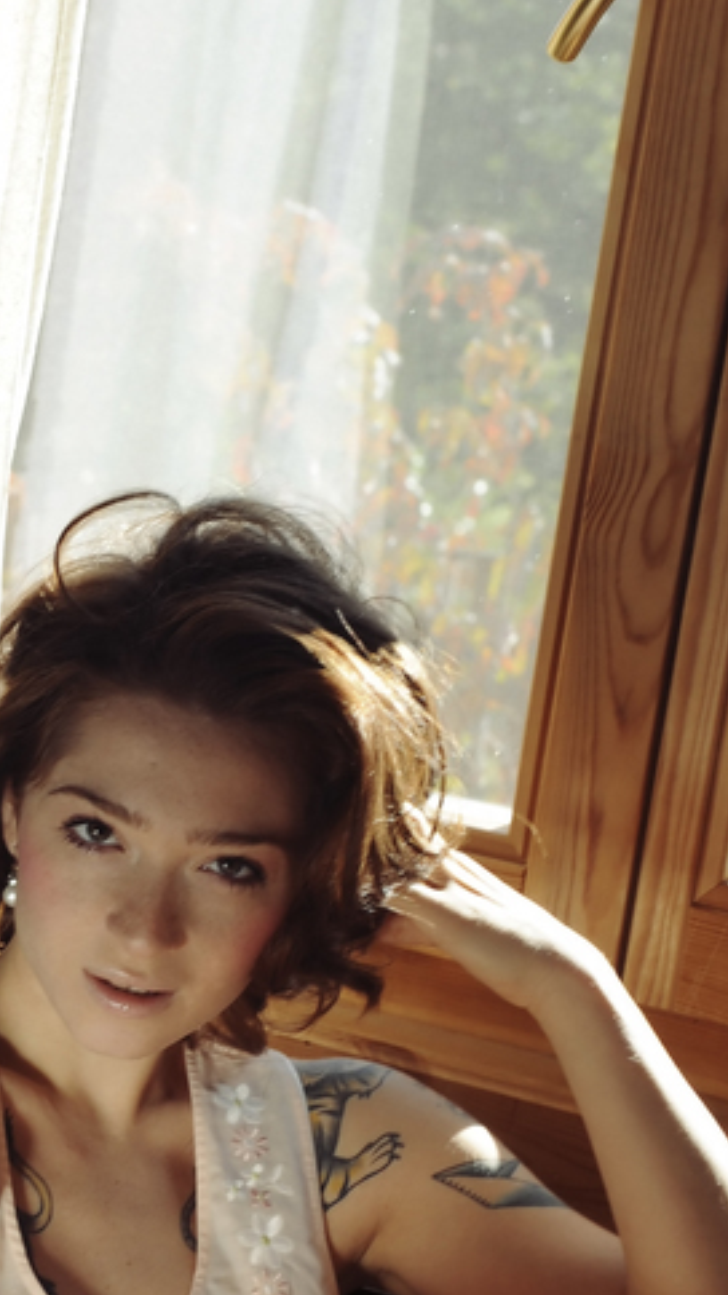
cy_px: 953
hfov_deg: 10.9
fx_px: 3743
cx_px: -193
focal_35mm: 109
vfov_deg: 19.5
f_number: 5.6
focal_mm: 42
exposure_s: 1/125
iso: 200
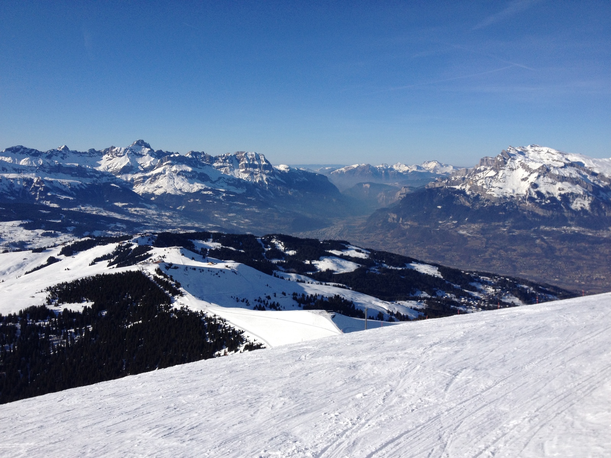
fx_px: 618
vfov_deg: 40.7
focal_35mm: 35
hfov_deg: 52.6
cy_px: 229
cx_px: 306
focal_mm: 4.28
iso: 64
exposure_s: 1/3067
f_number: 2.4
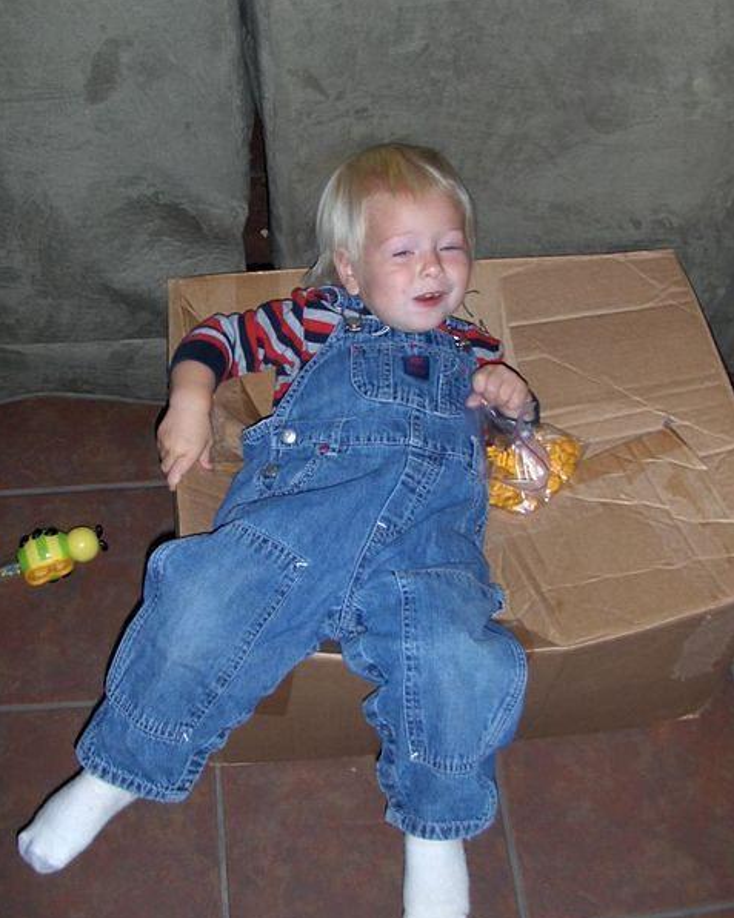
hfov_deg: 34.9
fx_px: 1169
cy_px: 435
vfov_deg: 42.9
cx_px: 368
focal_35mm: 43
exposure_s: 1/60
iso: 100
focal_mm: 6.5
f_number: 3.5
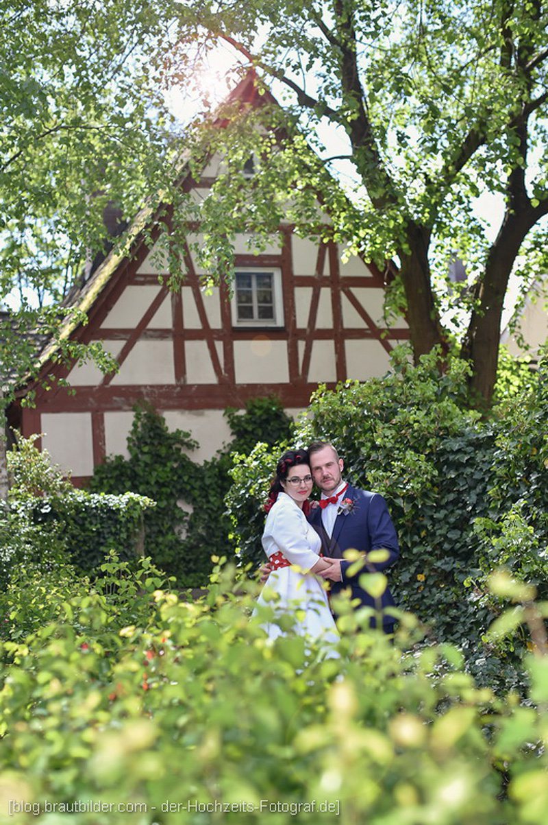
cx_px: 274
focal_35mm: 50
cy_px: 412
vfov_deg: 39.6
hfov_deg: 26.9
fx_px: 1144
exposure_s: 1/3200
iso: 500
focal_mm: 50
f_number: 2.8
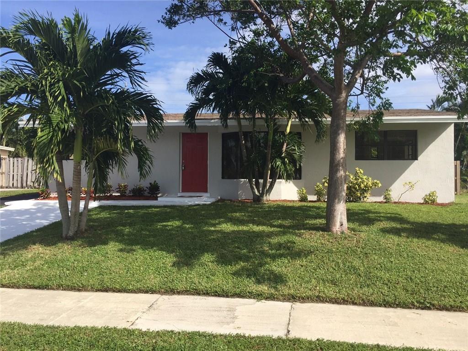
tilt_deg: +0.2
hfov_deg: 61.7
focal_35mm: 29
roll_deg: -0.9
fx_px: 392
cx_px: 234
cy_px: 176
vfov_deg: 48.2
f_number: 2.2
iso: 32
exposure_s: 1/1980
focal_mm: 4.15
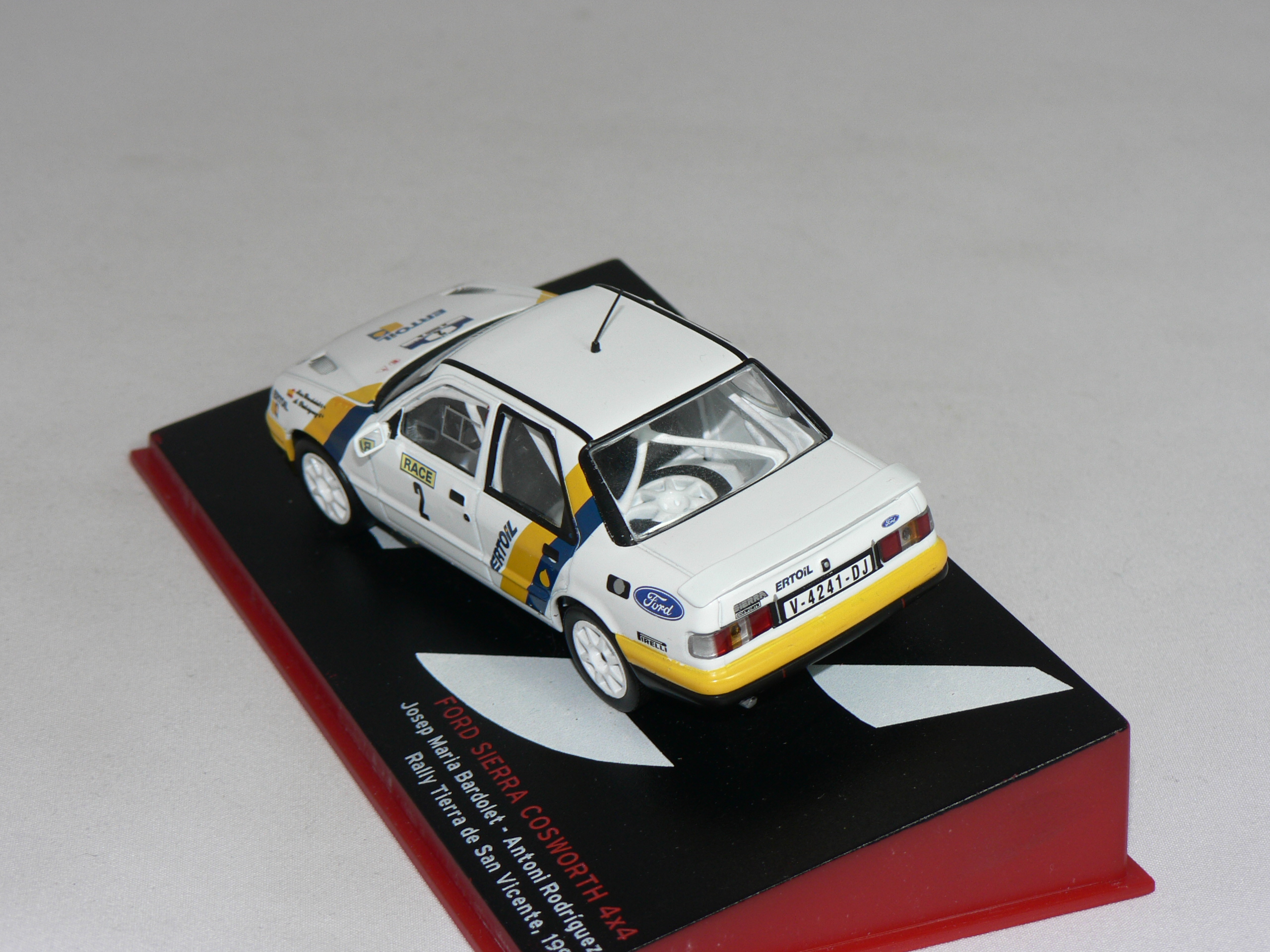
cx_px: 635
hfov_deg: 21.1
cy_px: 476
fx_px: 3412
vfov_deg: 15.9
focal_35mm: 93
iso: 80
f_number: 4
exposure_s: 1/60
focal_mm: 15.5
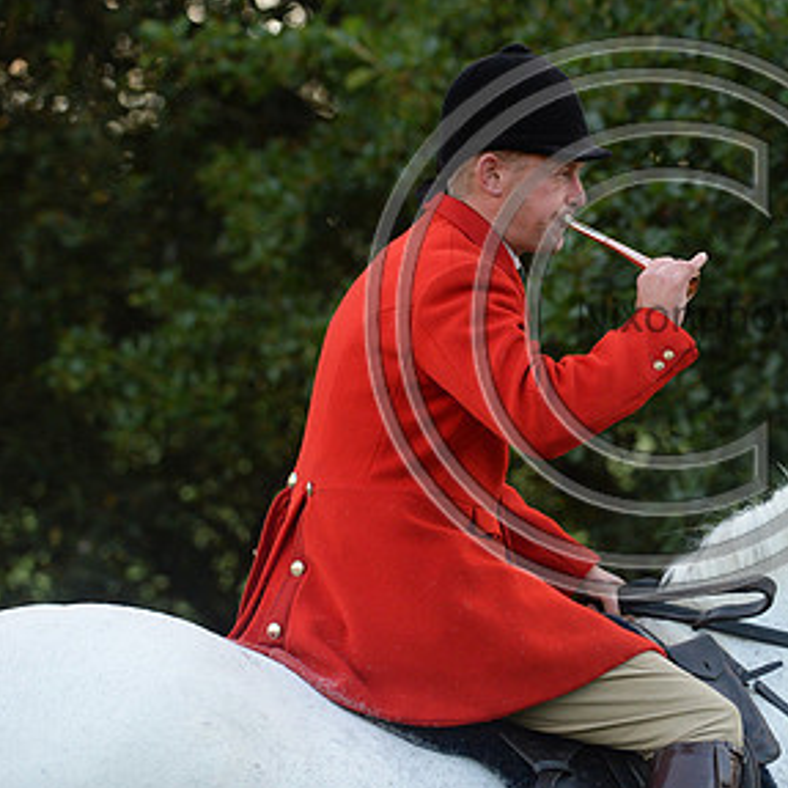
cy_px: 280
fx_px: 4507
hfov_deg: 10.0
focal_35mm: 175
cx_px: 618
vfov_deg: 10.0
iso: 2500
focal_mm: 102
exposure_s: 1/640
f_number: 2.8
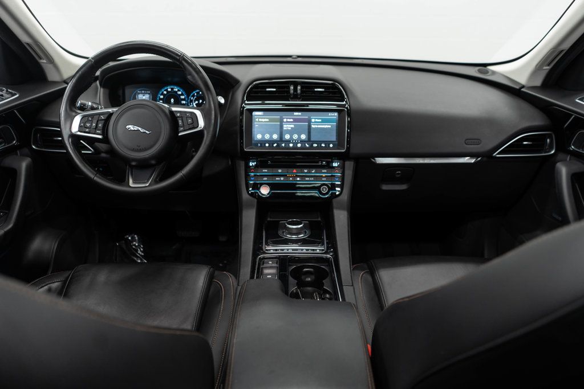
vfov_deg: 46.4
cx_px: 292
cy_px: 194
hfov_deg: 65.5
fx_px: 454
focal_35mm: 28
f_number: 3.2
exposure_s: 1/40
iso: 400
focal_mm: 28
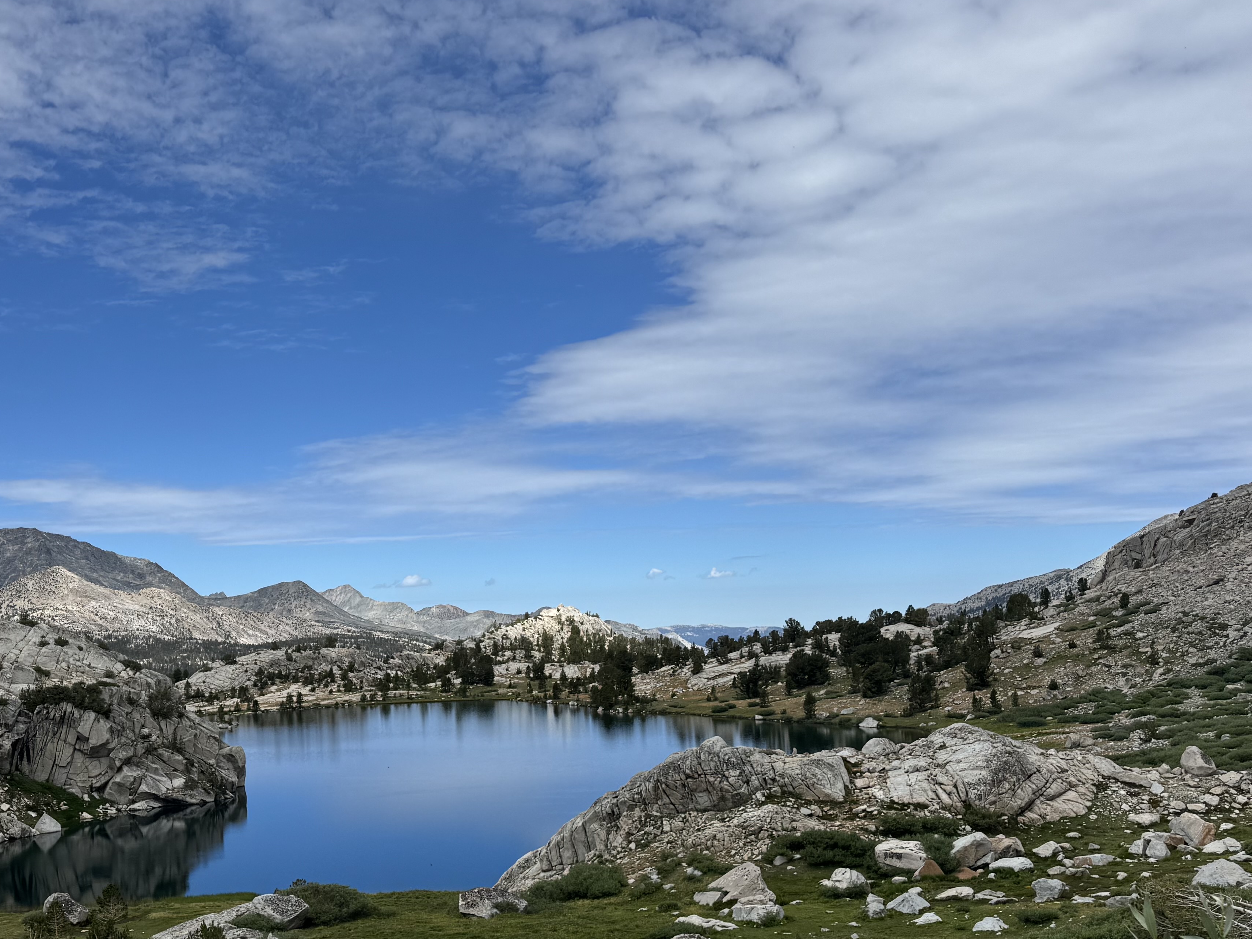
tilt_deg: +1.8
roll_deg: +2.5
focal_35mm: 40
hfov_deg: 45.9
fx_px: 1447
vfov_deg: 35.8
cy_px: 573
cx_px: 395
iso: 80
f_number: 1.78
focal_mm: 6.76
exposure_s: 1/6410
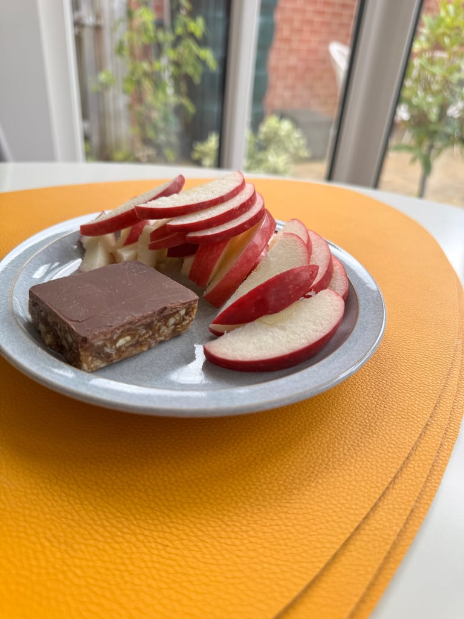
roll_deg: -5.5
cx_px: 232
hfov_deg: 56.8
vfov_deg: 71.6
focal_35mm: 24
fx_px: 429
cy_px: 310
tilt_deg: -32.8
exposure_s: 1/451
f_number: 1.78
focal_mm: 6.76
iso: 80
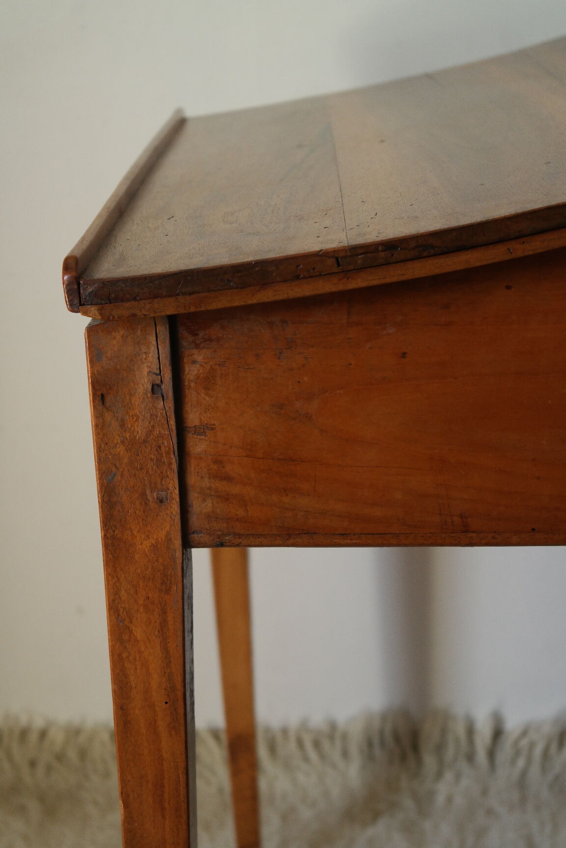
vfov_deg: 26.3
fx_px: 1816
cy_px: 424
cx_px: 283
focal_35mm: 77
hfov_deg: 17.7
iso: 800
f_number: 5.6
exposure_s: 1/50
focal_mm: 50
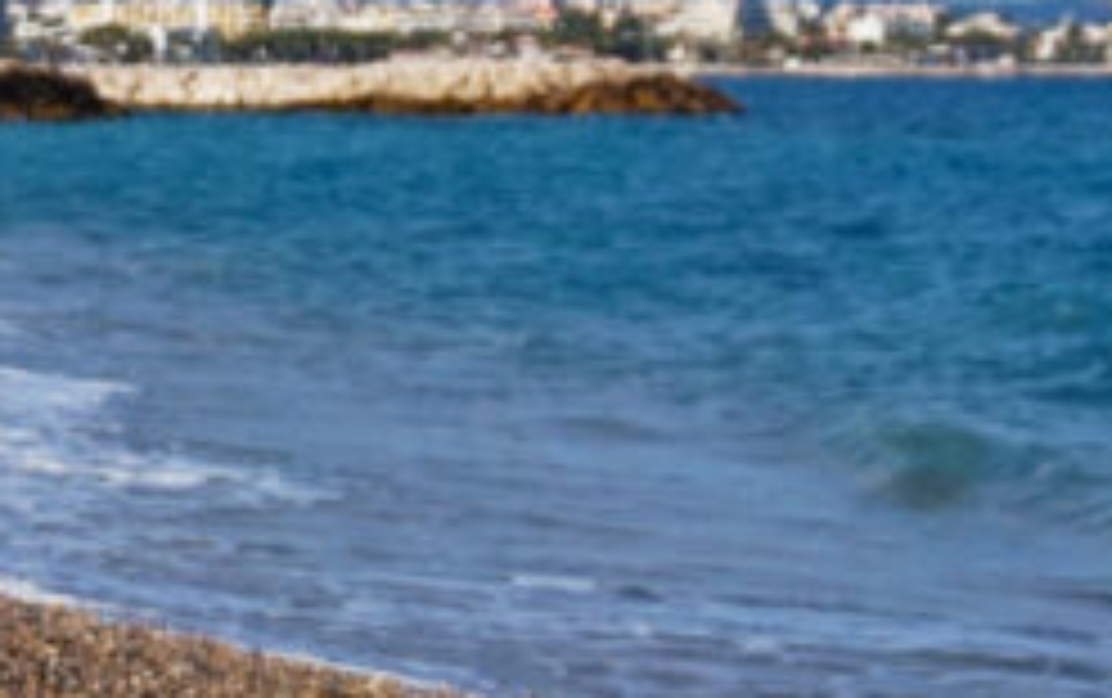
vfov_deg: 8.3
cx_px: -621
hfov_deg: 12.5
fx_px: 4797
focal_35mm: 158
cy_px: 630
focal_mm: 25
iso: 100
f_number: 4.5
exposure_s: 1/3200
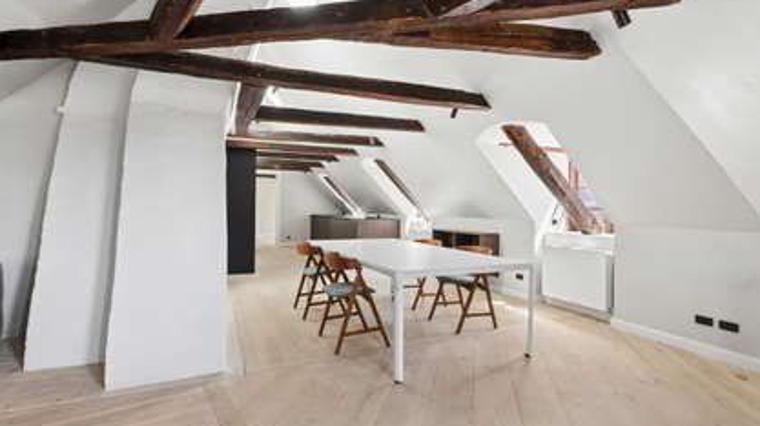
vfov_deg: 56.3
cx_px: 381
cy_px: 213
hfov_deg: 87.3
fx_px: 399
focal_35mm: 20
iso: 200
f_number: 8
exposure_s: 1/13
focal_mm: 12.5
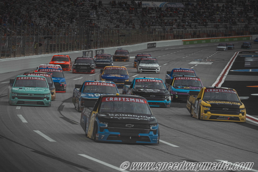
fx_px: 1467
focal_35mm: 205
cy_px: 87
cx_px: 128
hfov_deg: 10.1
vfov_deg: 6.7
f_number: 4.5
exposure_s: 1/800
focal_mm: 200
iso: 100
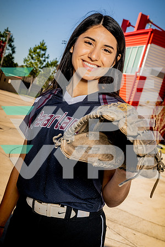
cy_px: 124
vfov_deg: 38.9
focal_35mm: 51
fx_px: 351
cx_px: 82
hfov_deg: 26.5
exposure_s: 1/250
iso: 125
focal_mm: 51
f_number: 10
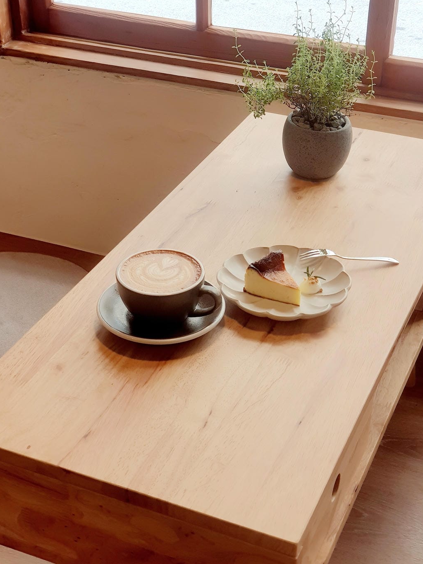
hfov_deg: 24.0
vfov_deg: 31.7
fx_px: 994
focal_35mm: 61
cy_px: 287
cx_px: 220
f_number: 2.4
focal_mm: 6
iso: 40
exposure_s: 1/30
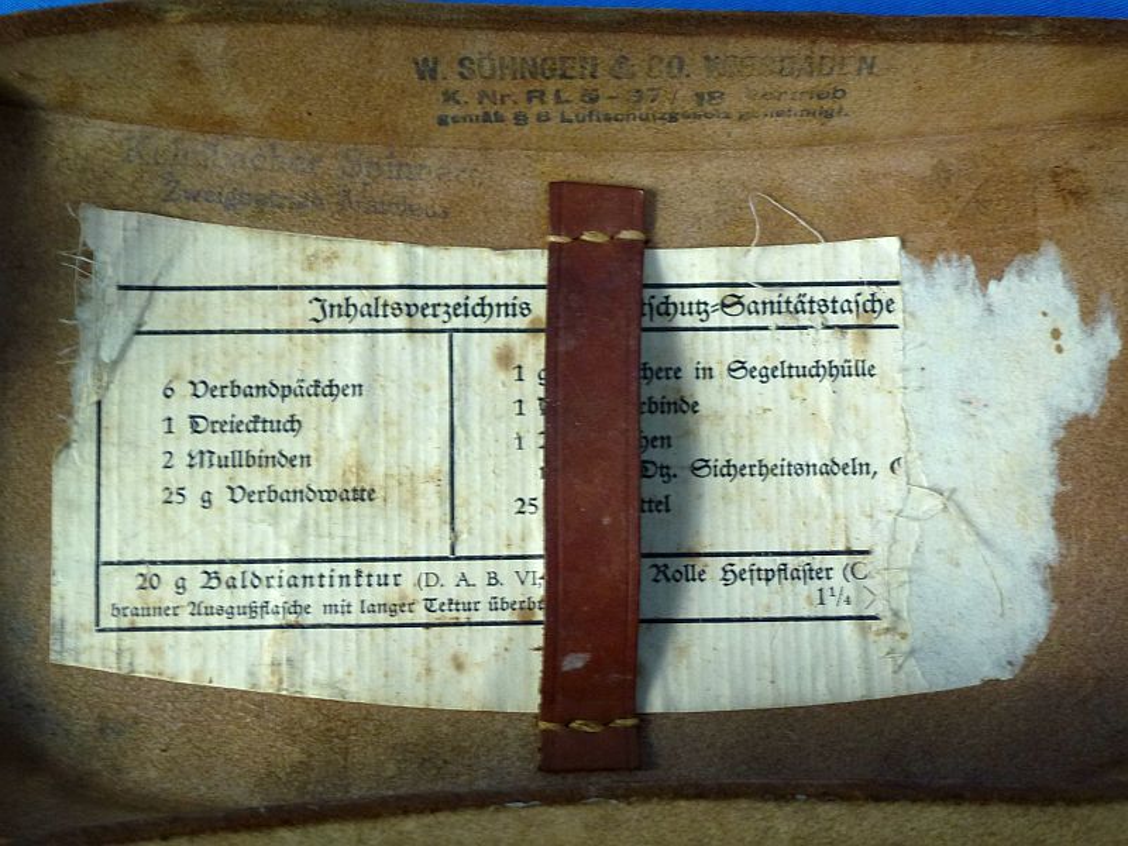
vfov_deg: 28.0
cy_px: 423
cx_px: 564
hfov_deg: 36.8
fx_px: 1694
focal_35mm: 52
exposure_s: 1/80
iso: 200
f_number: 4.3
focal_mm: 9.4
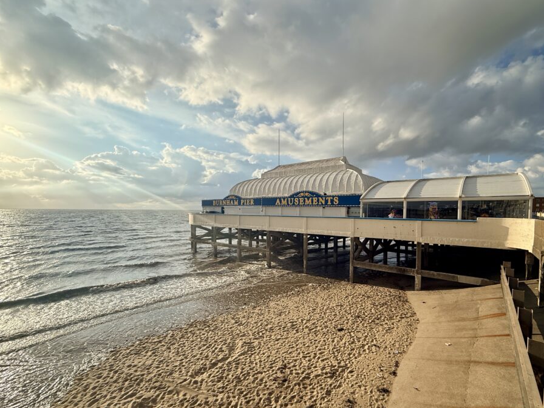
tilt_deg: -0.8
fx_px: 251
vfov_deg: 78.0
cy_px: 218
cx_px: 291
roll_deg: -0.6
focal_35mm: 16
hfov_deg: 94.3
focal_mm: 2.22
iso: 50
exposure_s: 1/2410
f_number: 2.2
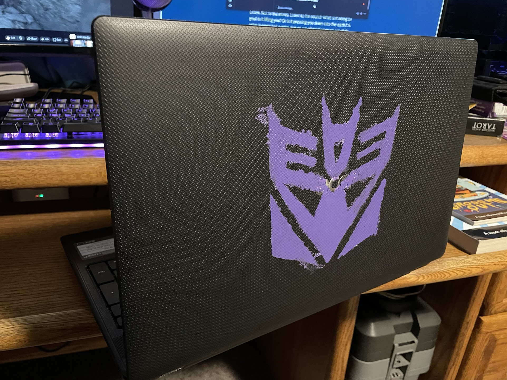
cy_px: 194
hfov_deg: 65.3
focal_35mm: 27
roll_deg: -4.6
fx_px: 395
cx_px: 247
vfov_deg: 51.3
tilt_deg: -22.1
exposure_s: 1/30
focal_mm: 4.2
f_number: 1.6
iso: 1000
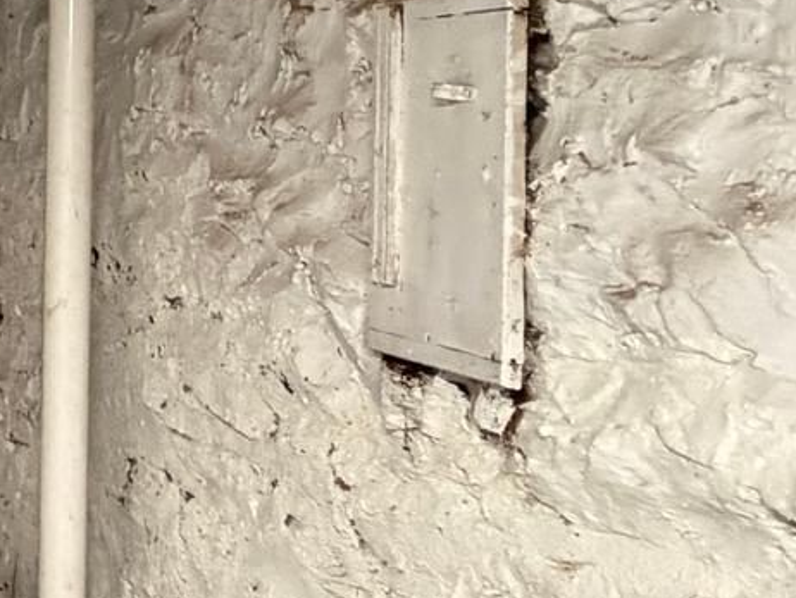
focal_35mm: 62
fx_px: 1426
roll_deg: -0.4
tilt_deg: +1.6
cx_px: -524
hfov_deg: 22.6
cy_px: 57
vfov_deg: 23.1
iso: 640
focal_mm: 2.22
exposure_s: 1/60
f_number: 2.2
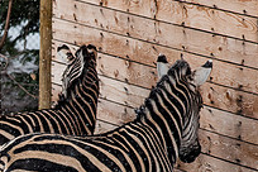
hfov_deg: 4.5
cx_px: 0
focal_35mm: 454
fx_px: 3253
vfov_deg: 3.0
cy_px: 173
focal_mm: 160
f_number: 5
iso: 800
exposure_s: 1/250
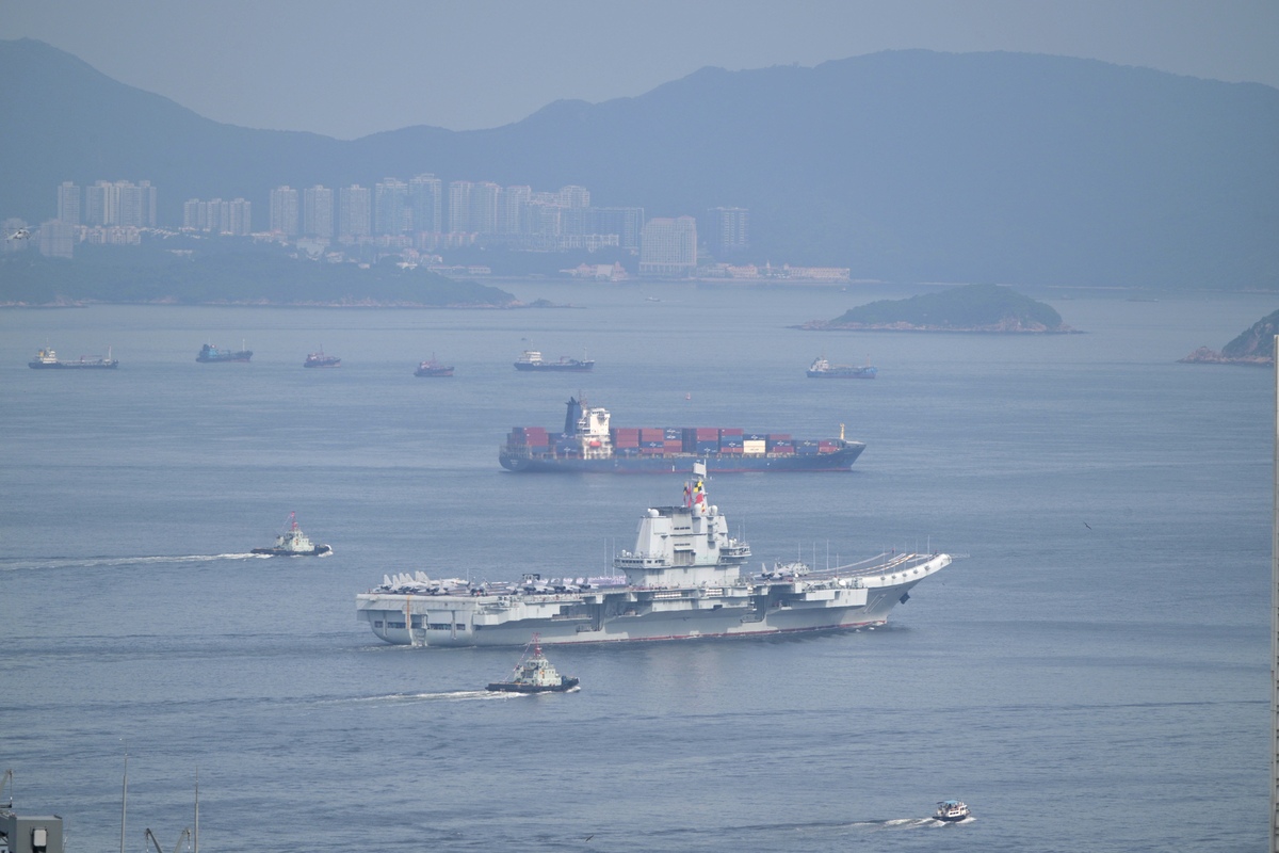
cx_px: 640
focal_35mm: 360
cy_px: 426
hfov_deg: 5.7
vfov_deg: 3.8
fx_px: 12789
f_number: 9
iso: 200
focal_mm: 360
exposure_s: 1/640
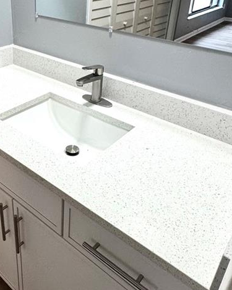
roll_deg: +0.1
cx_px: 54
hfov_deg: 40.8
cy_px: 93
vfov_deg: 50.5
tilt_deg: -24.2
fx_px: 300
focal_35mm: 35
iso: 200
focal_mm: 2.22
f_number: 2.2
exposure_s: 1/60
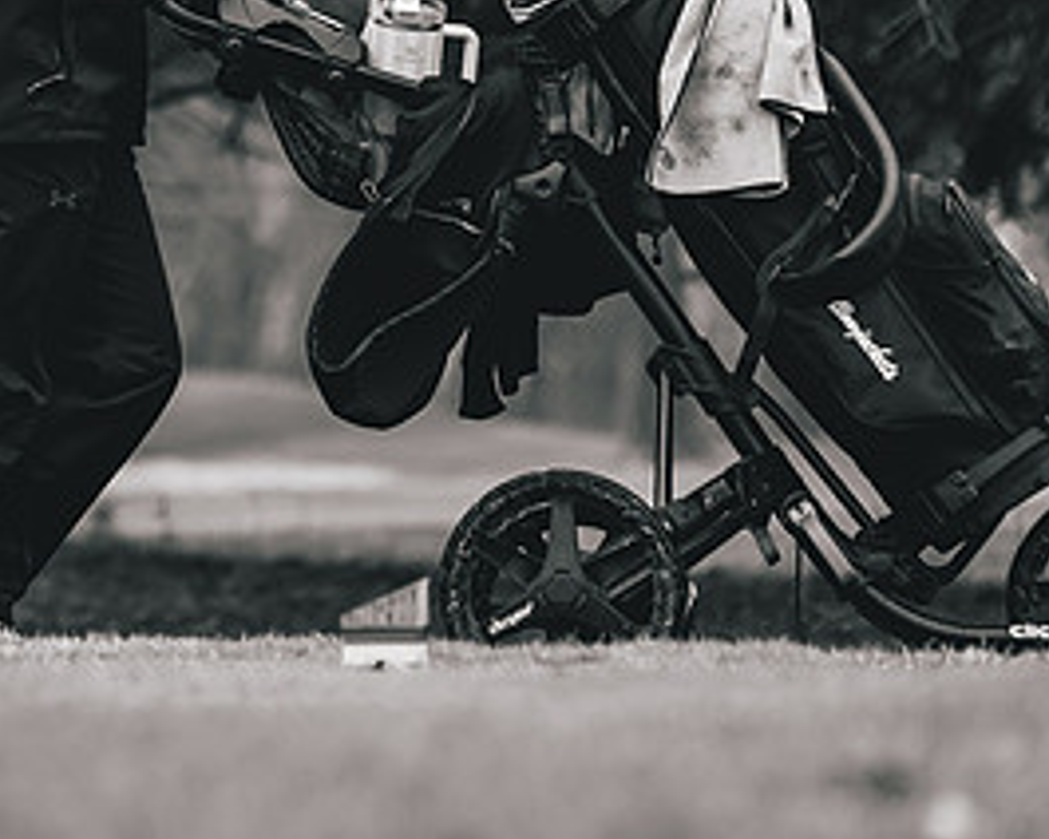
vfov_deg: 5.0
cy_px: -91
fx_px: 9500
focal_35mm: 306
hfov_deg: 6.3
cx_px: 34
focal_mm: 116
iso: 640
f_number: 2.8
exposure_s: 1/4000
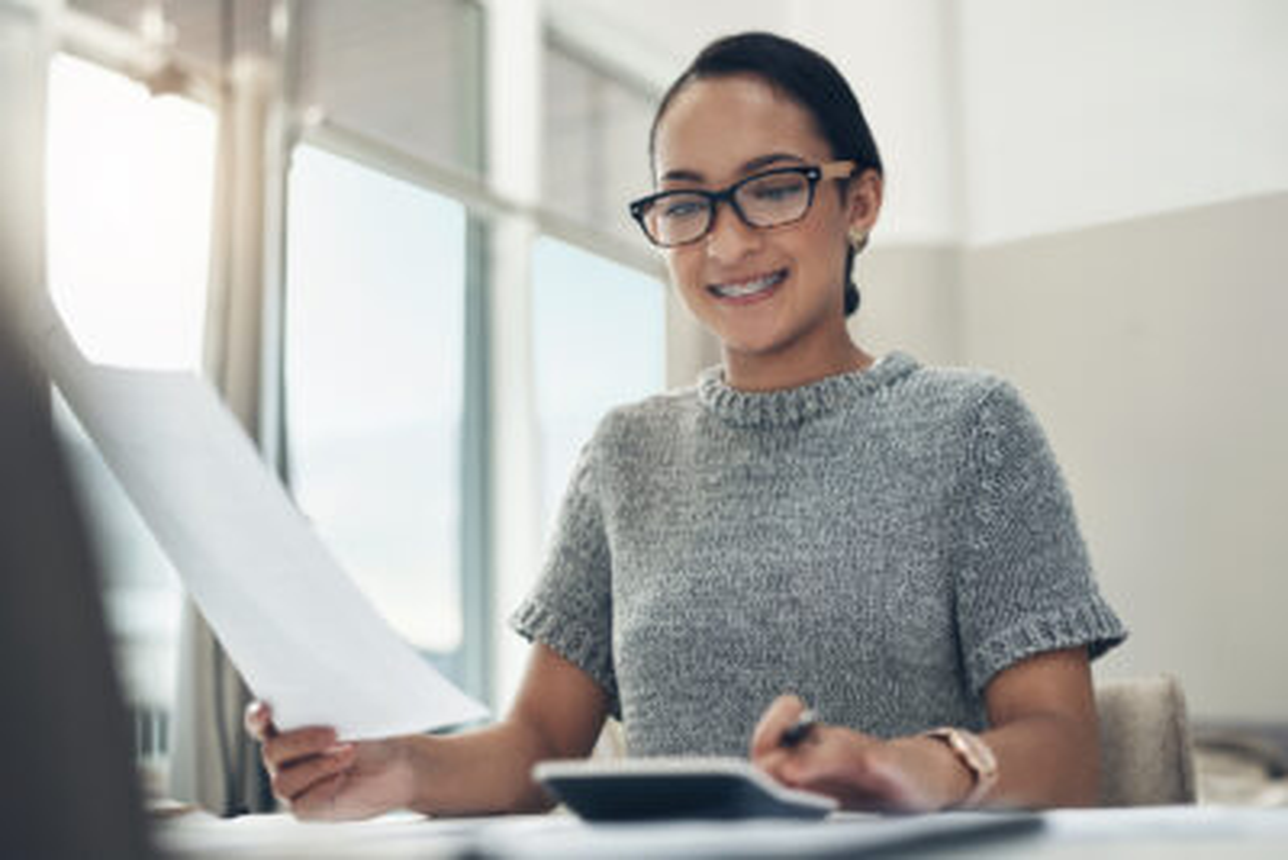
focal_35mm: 50
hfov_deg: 39.6
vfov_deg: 27.0
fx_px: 1789
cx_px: 644
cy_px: 430
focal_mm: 50
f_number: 2.2
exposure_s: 1/500
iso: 320
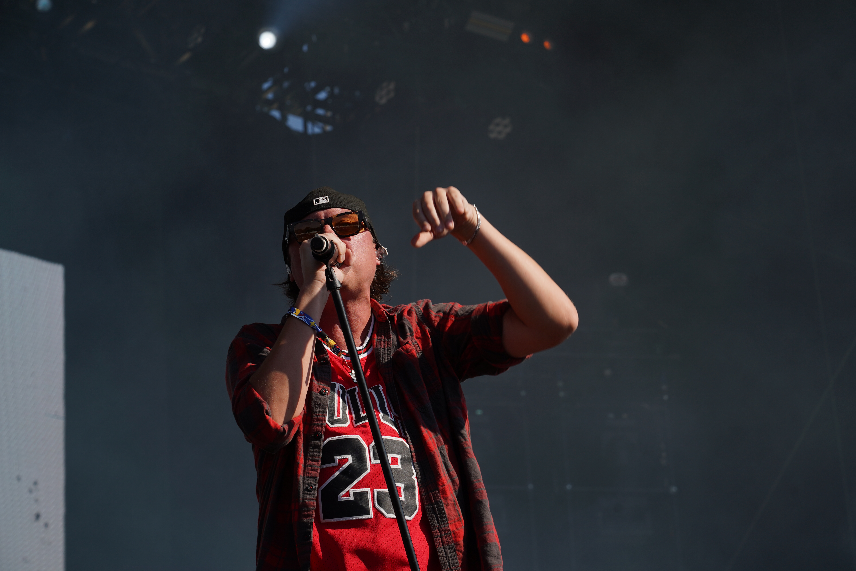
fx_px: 2496
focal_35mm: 105
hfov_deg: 19.5
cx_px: 428
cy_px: 286
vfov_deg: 13.0
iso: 100
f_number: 8
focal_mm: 105
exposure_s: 1/500
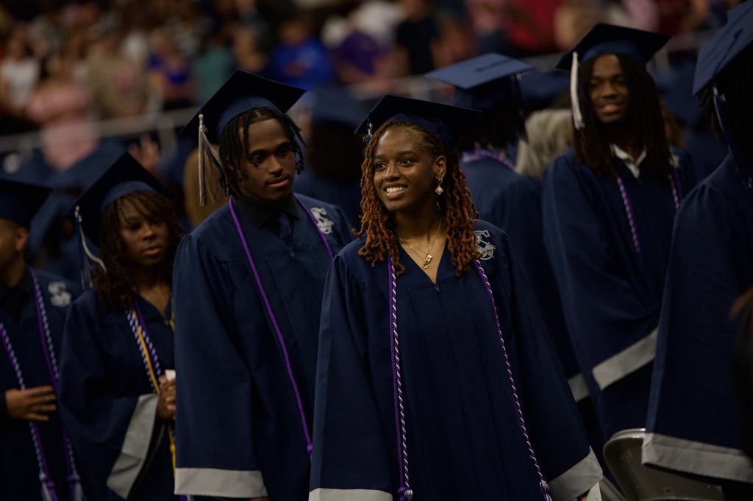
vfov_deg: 6.9
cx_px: 376
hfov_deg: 10.3
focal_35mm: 200
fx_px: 4180
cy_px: 250
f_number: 2.8
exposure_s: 1/320
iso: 3200
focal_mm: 200
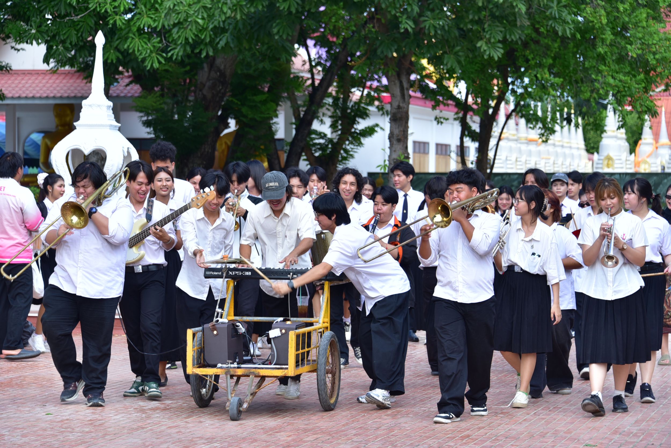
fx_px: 2331
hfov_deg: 16.4
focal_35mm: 125
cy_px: 224
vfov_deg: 11.0
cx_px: 336
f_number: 6.3
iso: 125
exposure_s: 1/200
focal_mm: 125
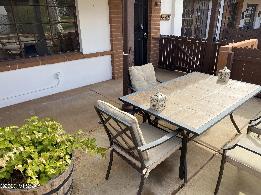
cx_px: 130
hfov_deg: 67.3
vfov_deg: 53.1
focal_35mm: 26
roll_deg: -0.4
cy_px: 98
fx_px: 196
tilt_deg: -21.3
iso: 32
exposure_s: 1/654
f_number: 1.8
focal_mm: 4.25
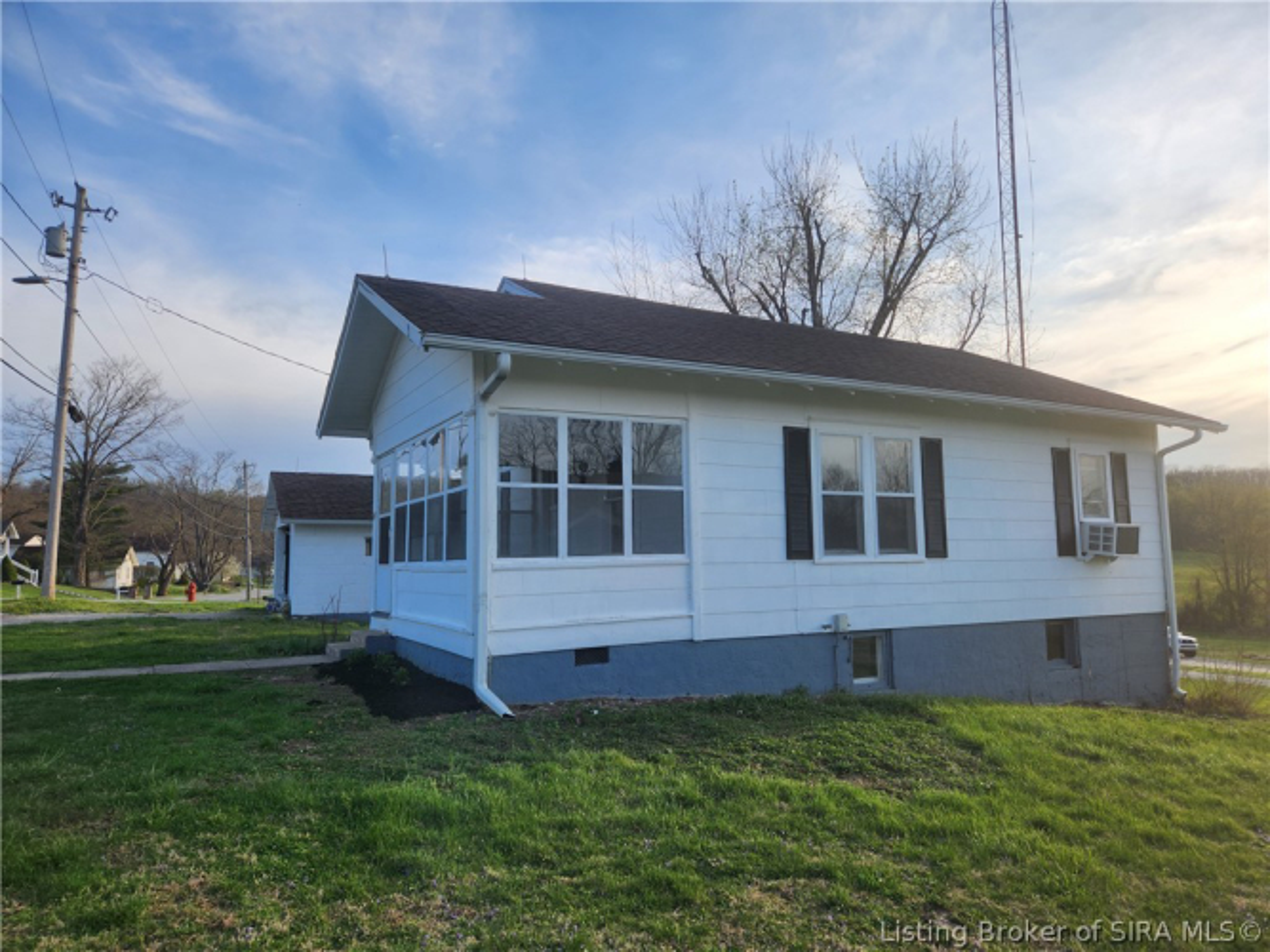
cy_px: 476
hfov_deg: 73.9
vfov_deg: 58.9
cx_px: 635
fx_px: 844
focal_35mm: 23
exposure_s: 1/1024
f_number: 1.8
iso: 20
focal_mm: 5.4
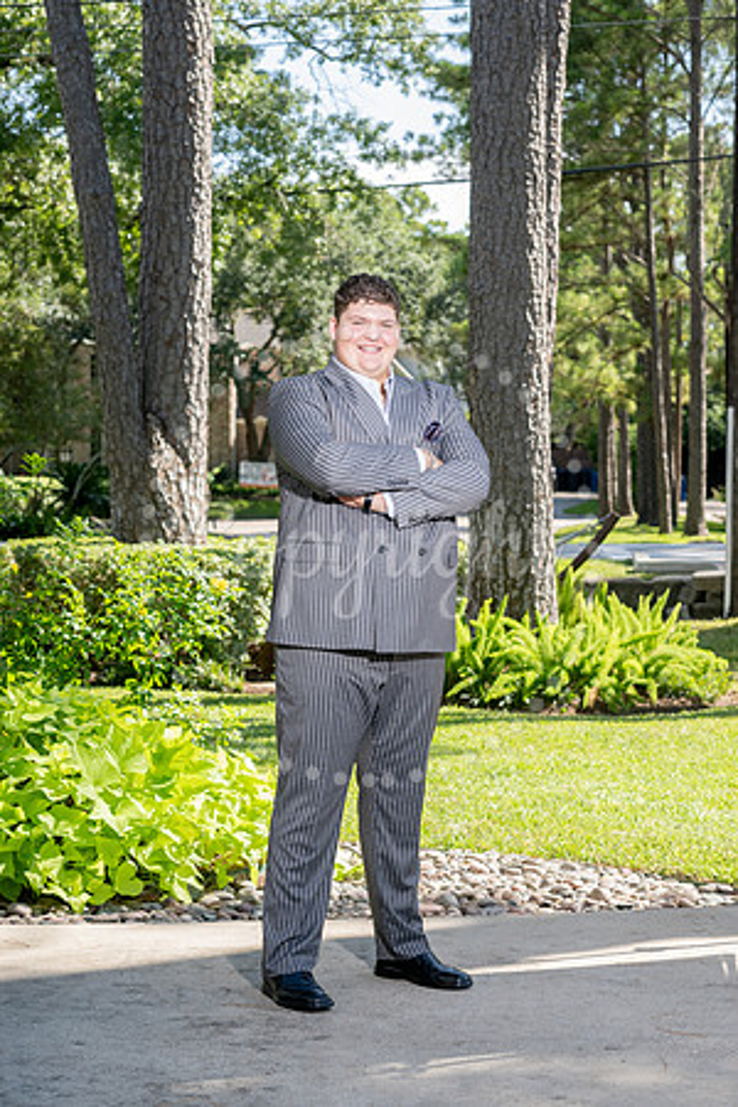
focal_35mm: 85
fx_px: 2614
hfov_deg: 16.1
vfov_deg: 23.9
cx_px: 369
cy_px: 554
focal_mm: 85
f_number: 7.1
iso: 320
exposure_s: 1/250
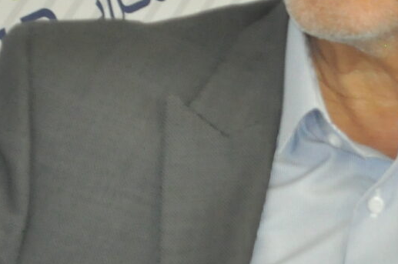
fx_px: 4509
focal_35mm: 408
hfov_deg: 5.0
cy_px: 138
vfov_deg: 3.4
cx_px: 403
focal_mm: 55
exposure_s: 1/60
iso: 1000
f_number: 5.6
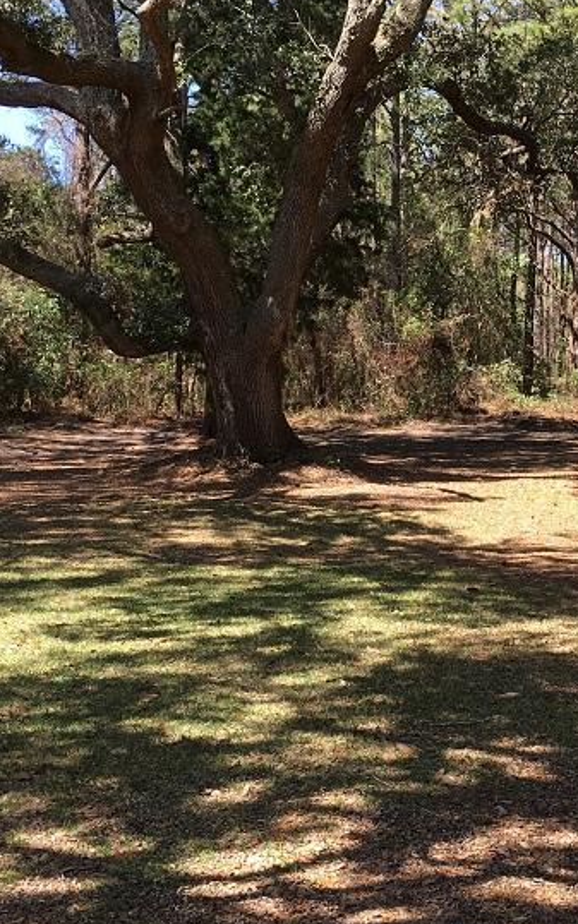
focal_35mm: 57
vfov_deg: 35.6
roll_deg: -0.7
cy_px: 513
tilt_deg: -1.9
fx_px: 1436
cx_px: 525
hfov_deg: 22.2
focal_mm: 4.15
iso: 25
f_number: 2.2
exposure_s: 1/381
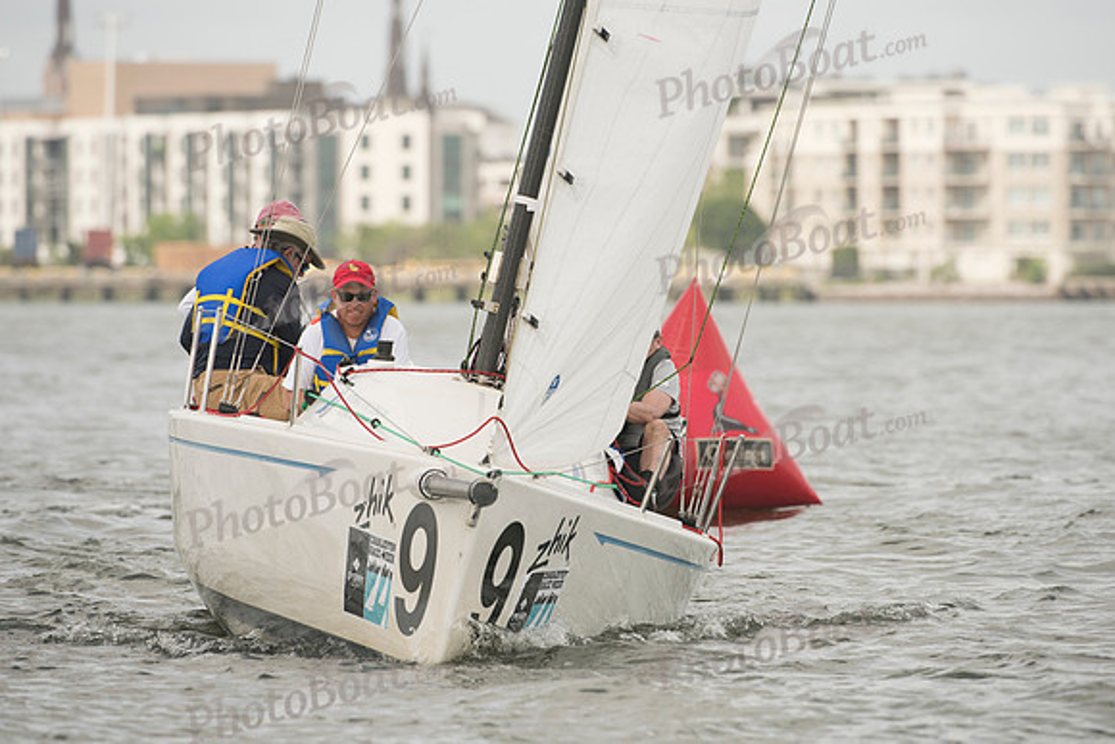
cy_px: 372
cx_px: 558
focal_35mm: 423
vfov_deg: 3.3
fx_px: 13094
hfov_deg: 4.9
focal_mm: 400
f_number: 6.3
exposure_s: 1/1250
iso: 320
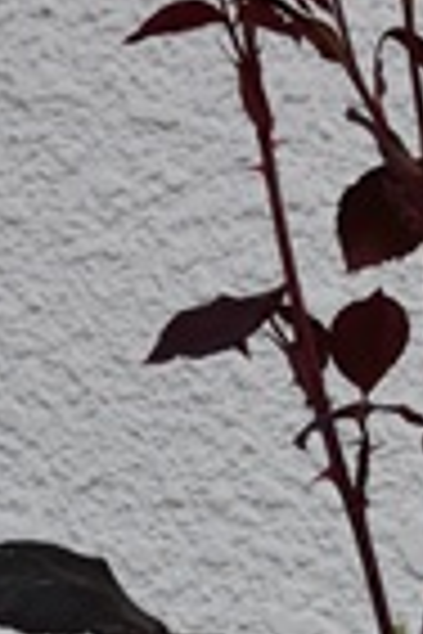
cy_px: 1052
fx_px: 2696
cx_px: 418
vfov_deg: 12.5
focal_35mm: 153
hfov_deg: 8.9
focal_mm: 24
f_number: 8
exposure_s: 1/250
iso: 800
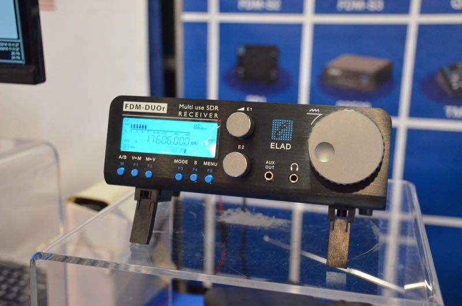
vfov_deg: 29.7
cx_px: 231
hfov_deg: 43.7
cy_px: 153
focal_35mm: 45
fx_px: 576
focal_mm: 30
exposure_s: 1/125
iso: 4000
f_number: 5.6
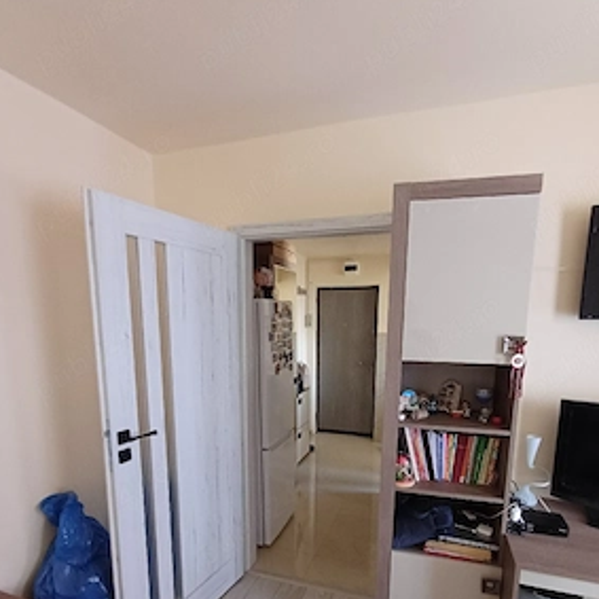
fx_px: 392
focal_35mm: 20
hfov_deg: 74.8
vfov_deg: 73.5
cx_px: 309
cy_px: 375
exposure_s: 1/25.1
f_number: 2.2
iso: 250
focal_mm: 1.64
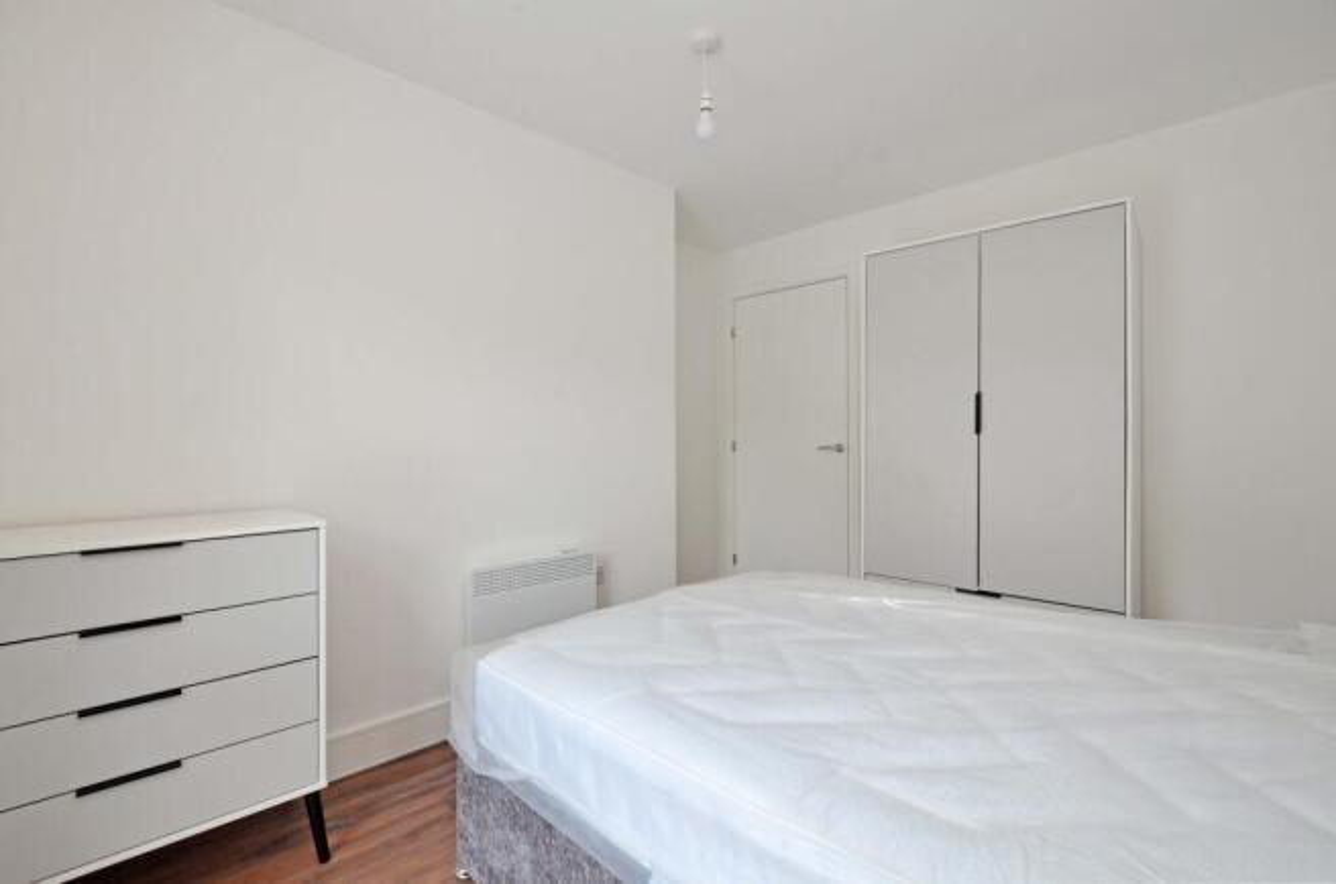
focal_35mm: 15
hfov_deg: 100.5
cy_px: 442
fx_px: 555
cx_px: 668
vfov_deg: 77.0
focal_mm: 10
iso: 320
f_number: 9
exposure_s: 1/10
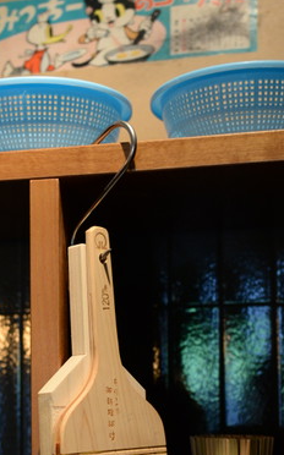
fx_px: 893
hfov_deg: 18.0
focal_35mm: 72
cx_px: 81
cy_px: 344
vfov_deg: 28.2
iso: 2000
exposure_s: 1/100
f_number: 2.8
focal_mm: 35
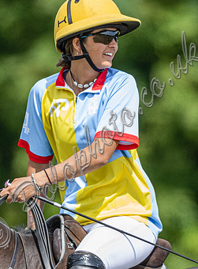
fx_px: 11857
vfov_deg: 1.3
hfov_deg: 1.0
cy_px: 149
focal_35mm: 1539
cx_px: 119
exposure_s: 1/1600
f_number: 4
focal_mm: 500
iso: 400
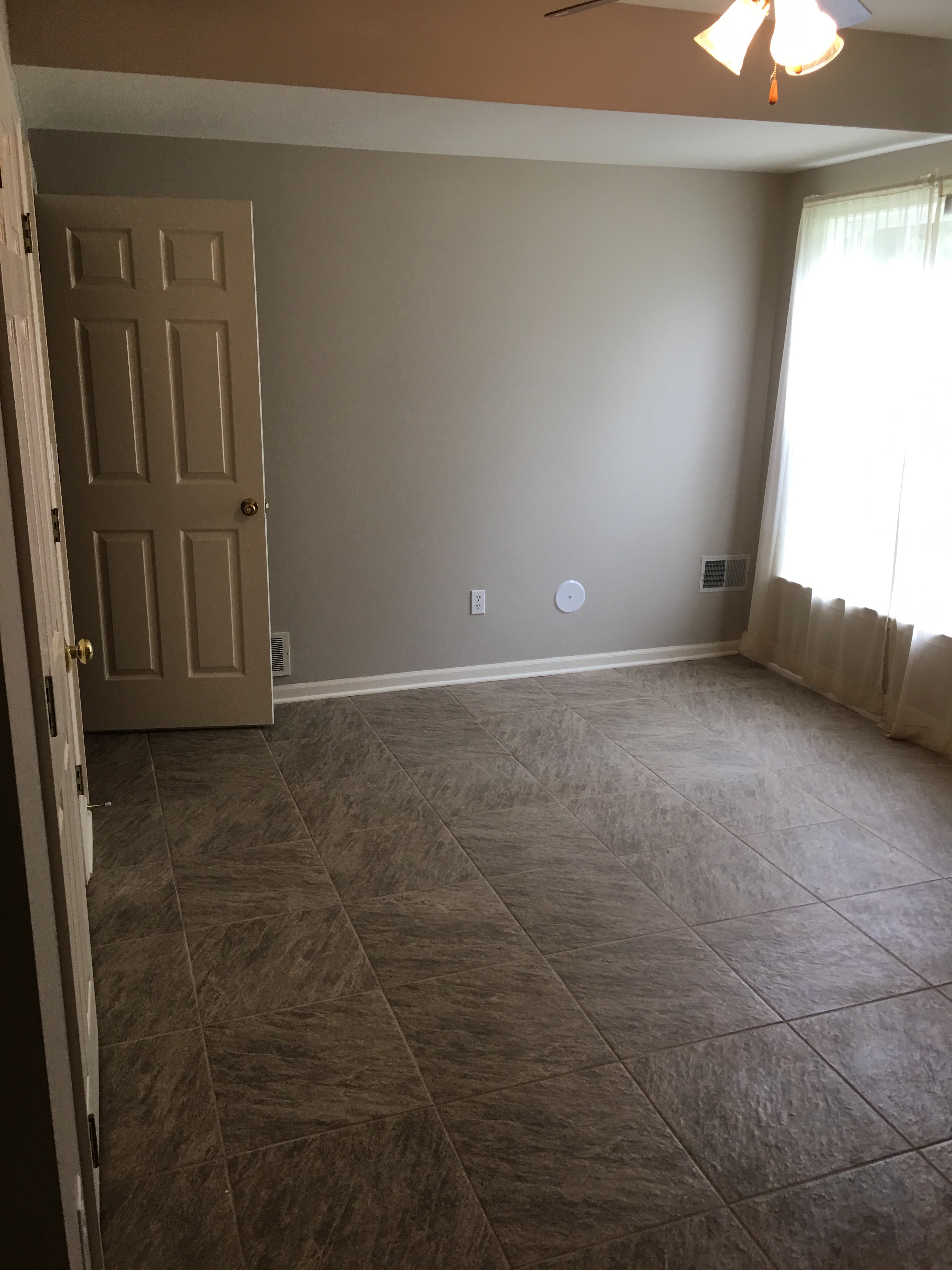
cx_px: 476
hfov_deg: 48.2
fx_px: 1063
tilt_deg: -15.4
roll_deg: -1.1
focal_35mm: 29
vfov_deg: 61.7
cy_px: 635
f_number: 2.2
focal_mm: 4.15
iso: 32
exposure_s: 1/30
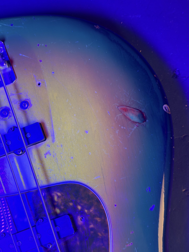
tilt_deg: -81.9
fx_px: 349
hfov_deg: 30.3
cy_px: 126
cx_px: 94
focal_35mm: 48
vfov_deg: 39.7
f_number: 1.78
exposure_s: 1/33
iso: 200
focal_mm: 6.76
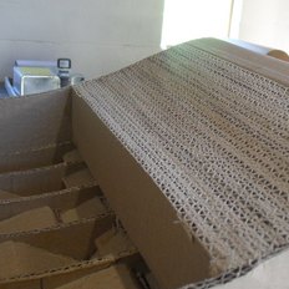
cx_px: 202
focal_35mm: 64
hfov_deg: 26.7
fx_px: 605
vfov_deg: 26.9
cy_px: 153
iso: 200
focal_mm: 7.9
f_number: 4.2
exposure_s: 1/30
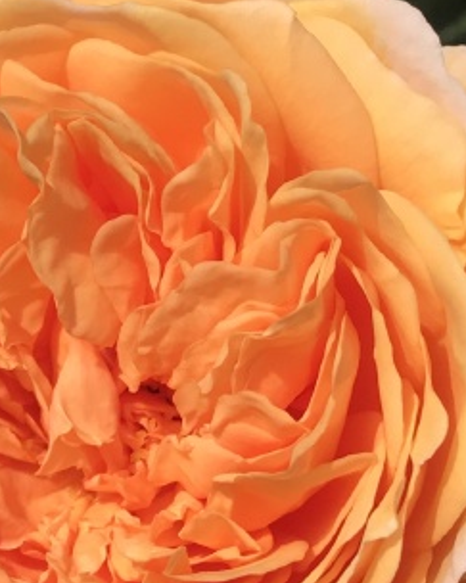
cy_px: 175
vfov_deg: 17.7
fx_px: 1863
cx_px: 88
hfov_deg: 14.2
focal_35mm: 108
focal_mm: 3.99
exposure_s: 1/2994
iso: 25
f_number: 1.8
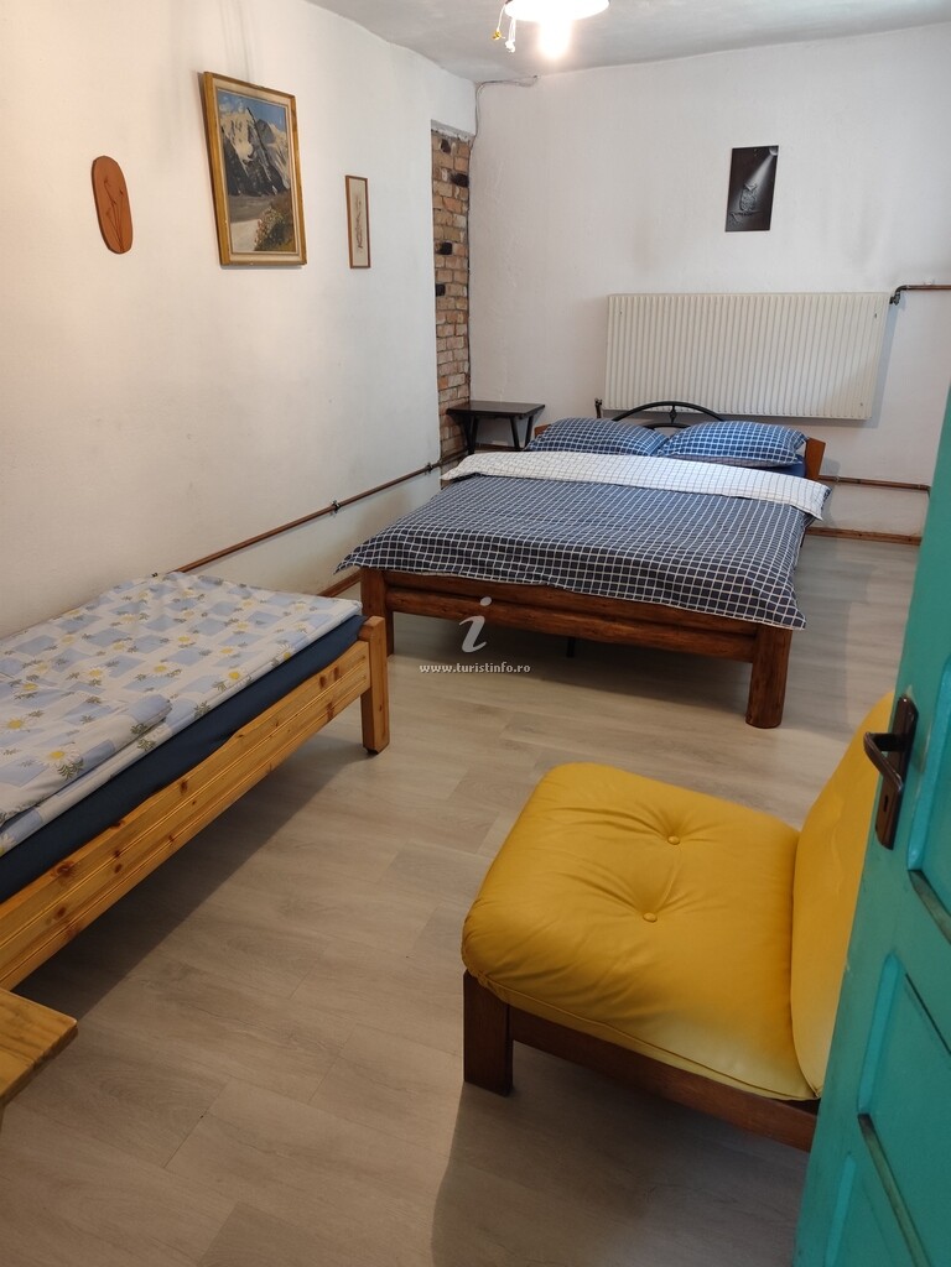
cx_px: 476
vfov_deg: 73.9
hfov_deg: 58.9
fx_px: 843
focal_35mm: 23
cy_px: 634
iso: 1250
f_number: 1.65
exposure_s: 1/25
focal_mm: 6.19
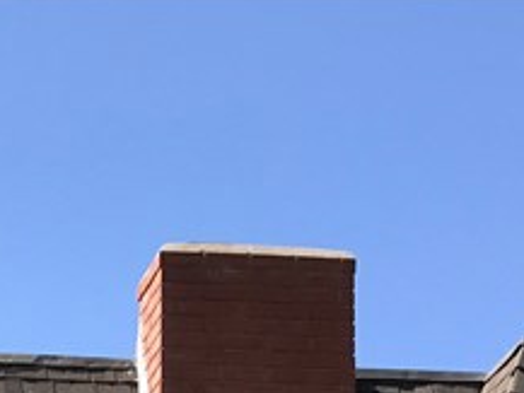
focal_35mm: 132
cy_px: 919
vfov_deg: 10.0
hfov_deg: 14.3
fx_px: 1999
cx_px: -162
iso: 20
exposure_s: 1/1350
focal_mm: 3.99
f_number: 1.8
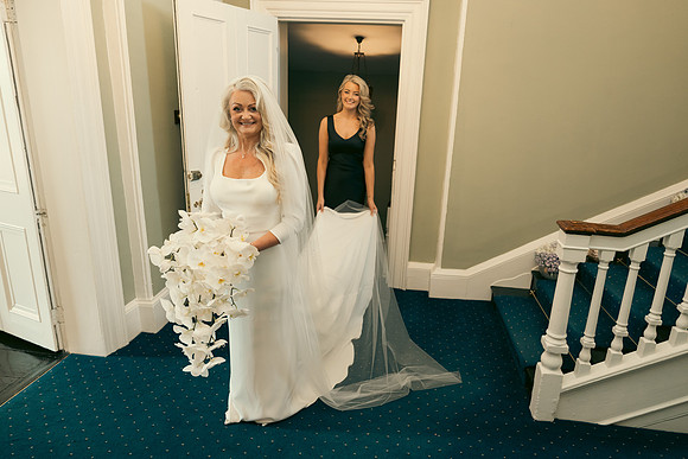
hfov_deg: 73.7
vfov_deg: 53.2
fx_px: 459
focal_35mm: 24
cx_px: 344
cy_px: 230
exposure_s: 1/160
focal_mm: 24
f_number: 3.5
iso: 1250
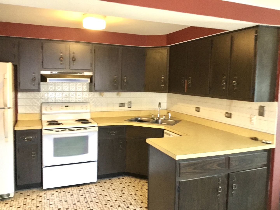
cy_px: 105
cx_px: 140
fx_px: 251
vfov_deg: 45.4
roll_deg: -3.8
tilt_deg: -12.3
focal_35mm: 31
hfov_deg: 58.4
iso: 200
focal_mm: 3.3
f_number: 2.4
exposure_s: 1/24
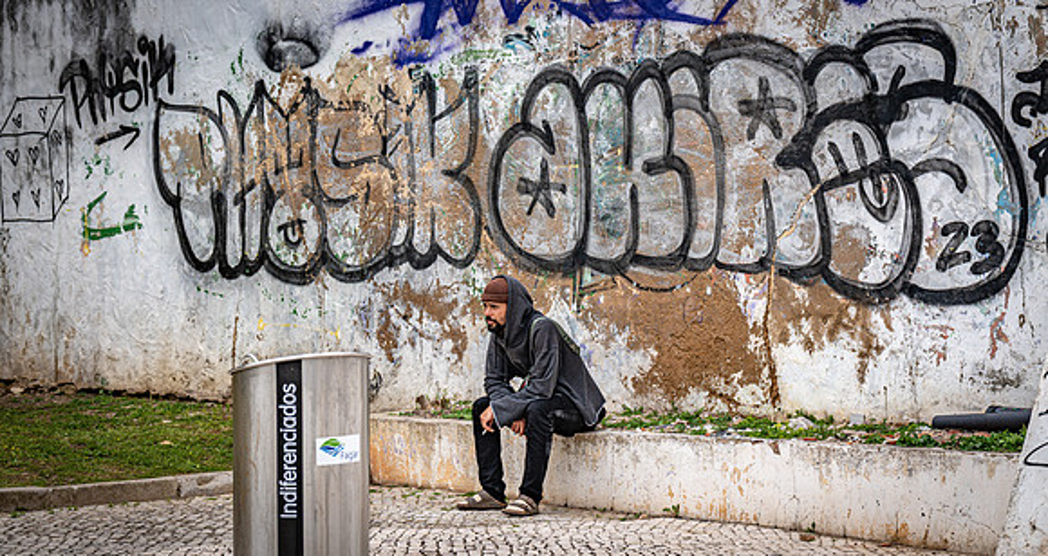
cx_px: 546
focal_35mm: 113
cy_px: 310
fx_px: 3102
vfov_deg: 10.2
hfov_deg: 19.2
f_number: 3.5
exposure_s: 1/1000
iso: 100
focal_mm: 102
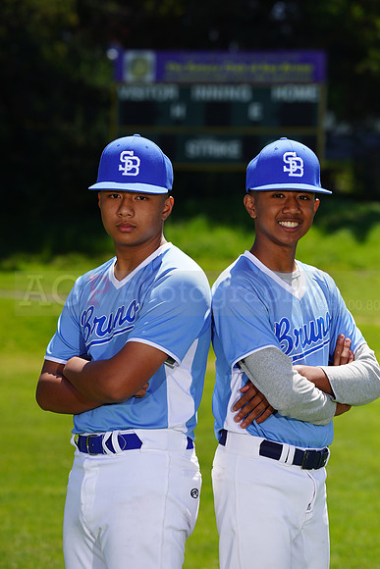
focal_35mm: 218
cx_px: 190
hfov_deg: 6.3
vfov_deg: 9.4
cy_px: 284
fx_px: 3449
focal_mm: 218
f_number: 8
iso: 100
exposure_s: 1/250
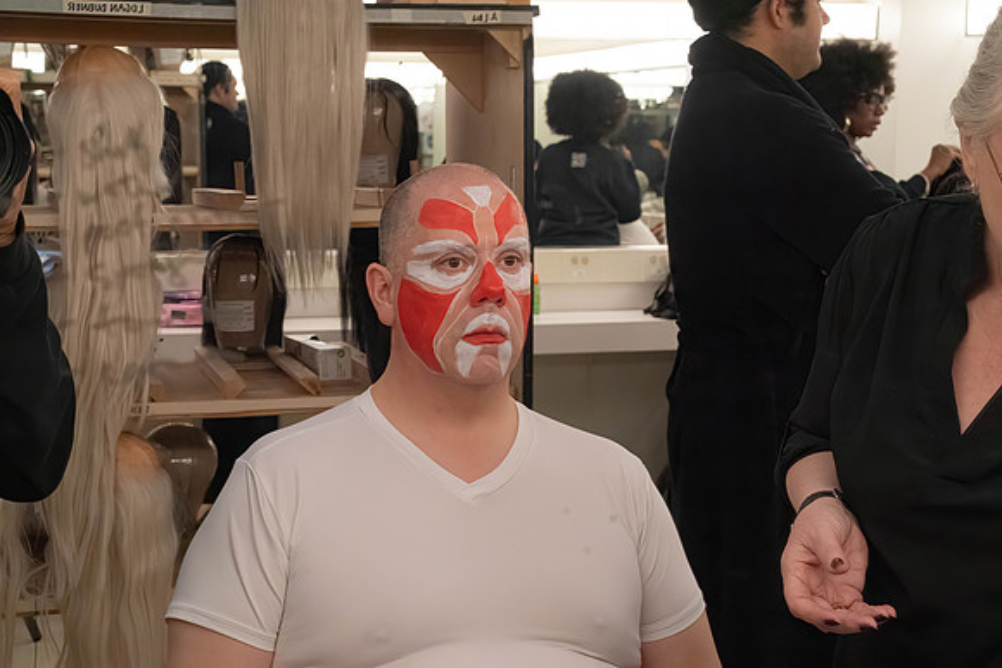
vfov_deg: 19.5
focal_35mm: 70
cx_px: 501
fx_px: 1949
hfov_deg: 28.8
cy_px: 334
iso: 16000
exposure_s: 1/500
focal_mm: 70
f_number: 11
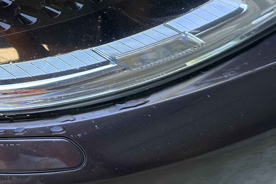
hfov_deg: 26.7
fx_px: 529
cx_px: -35
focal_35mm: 69
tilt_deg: -47.4
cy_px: -5
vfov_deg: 19.1
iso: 80
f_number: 1.78
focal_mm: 6.86
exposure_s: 1/121
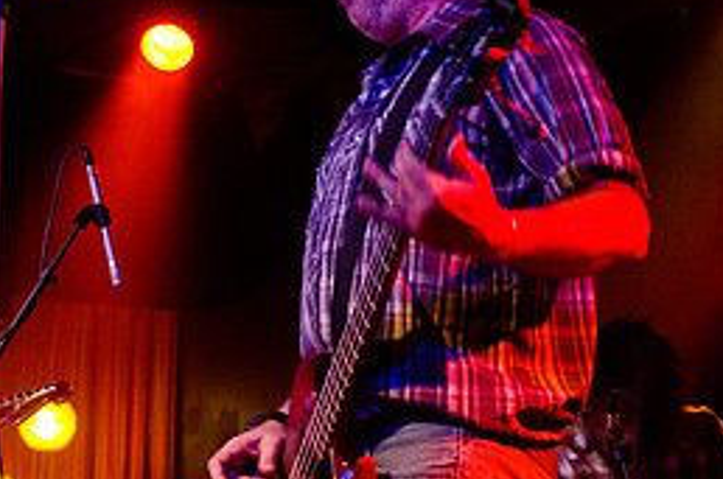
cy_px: 232
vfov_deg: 11.6
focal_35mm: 118
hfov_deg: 17.3
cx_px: 272
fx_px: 2368
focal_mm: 35
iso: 2000
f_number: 2.8
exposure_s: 1/60
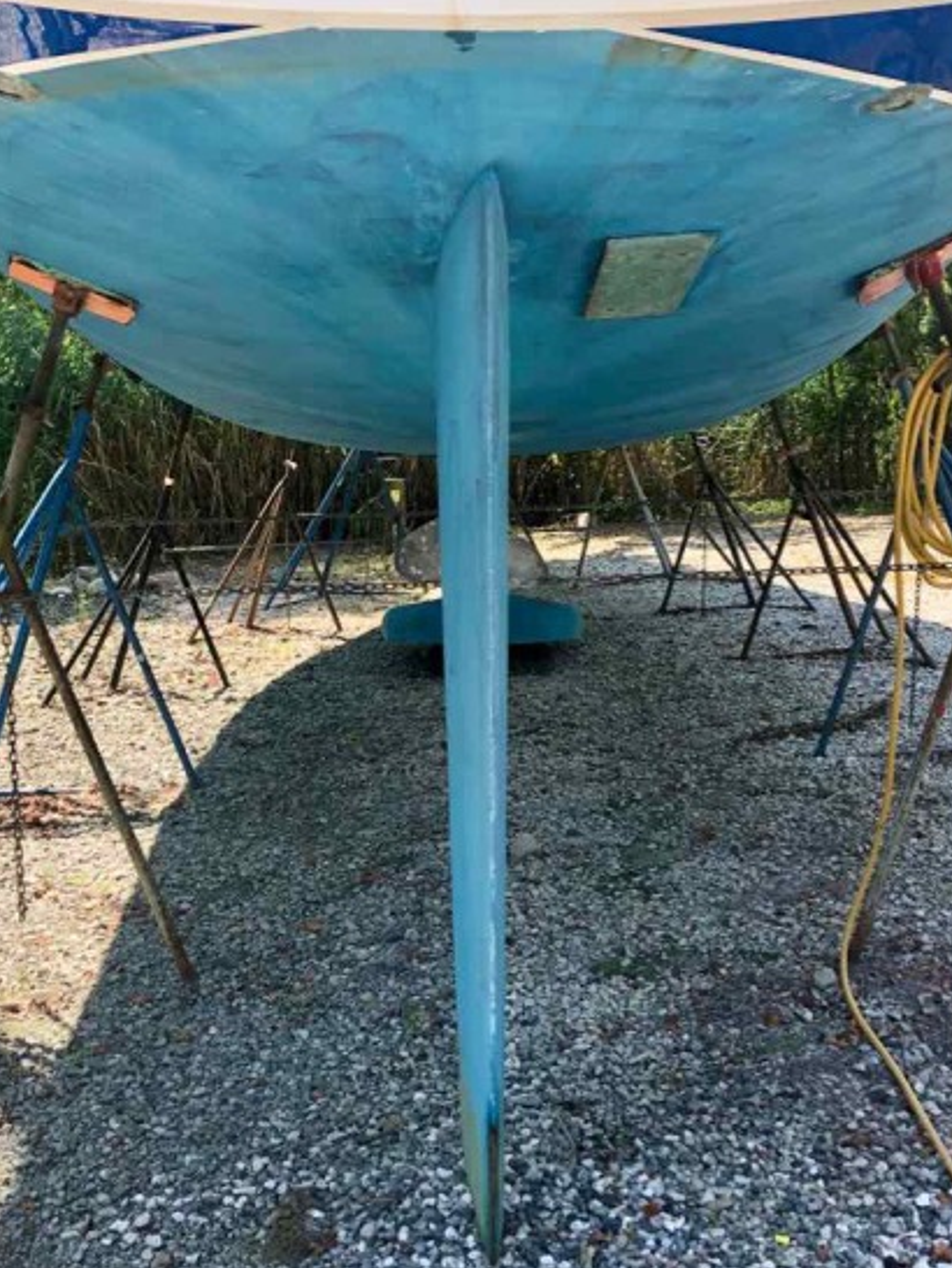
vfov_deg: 45.8
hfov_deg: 35.2
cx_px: 499
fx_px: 1502
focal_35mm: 41
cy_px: 636
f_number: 1.8
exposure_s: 1/457
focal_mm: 3.99
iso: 20
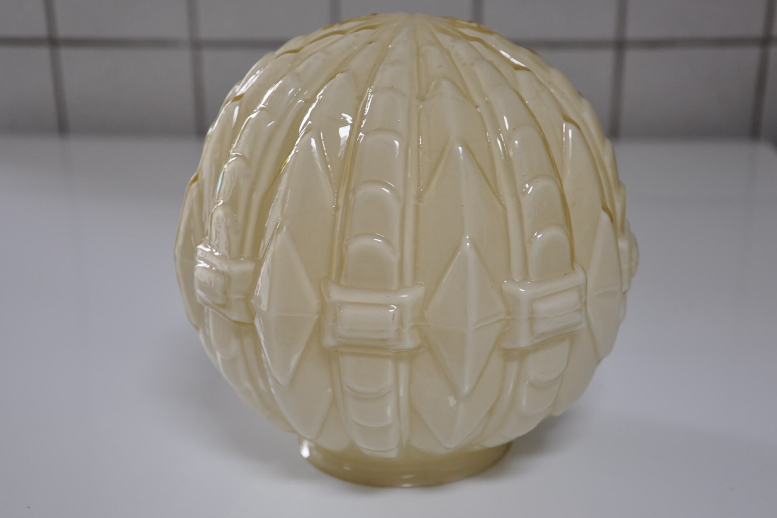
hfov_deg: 37.9
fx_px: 1133
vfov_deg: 25.8
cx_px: 388
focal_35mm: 52
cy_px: 259
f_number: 4.5
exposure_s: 1/60
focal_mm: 35
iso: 450
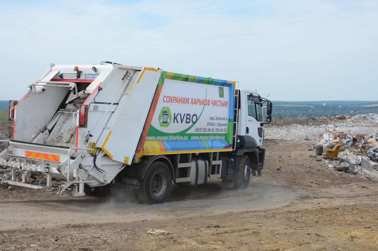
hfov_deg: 37.9
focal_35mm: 52
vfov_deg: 25.6
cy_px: 126
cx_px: 189
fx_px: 550
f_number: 11
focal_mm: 35
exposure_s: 1/400
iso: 400
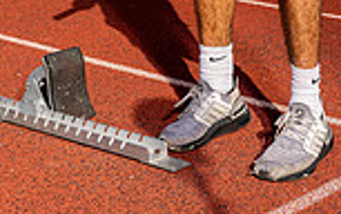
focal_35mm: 111
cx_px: 176
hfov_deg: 18.7
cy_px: -261
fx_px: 1033
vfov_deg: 10.5
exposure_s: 1/640
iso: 100
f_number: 5.6
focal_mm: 37
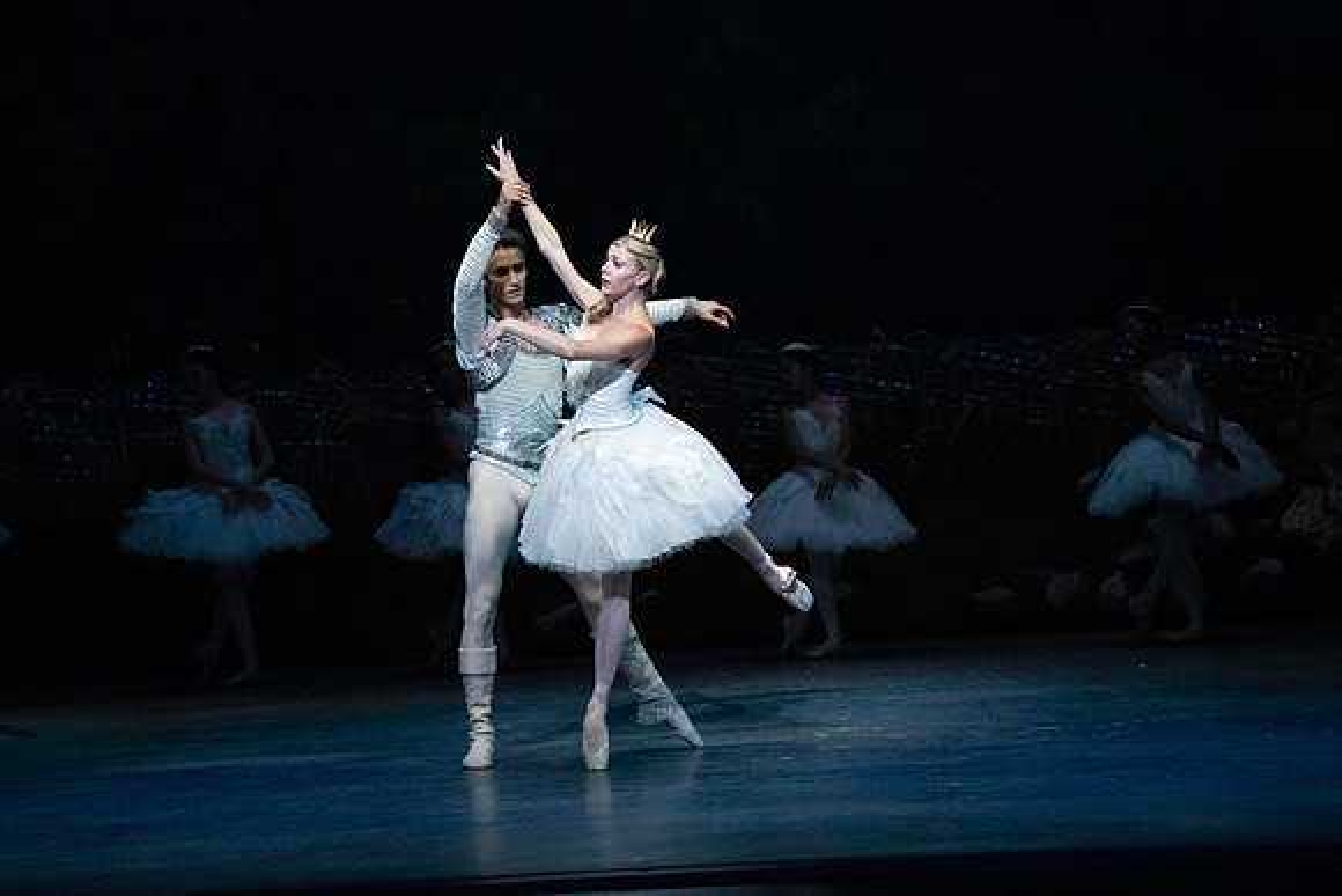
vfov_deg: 6.9
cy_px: 448
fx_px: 7457
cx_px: 671
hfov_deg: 10.3
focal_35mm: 200
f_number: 5
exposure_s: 1/400
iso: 25600
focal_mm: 200
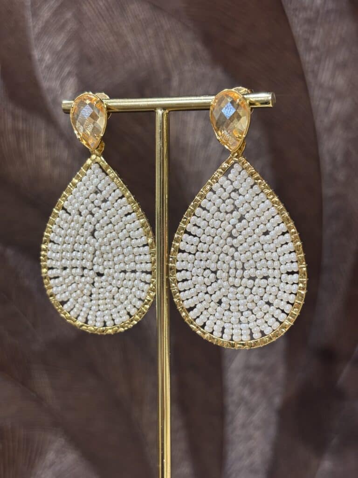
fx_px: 717
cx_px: 179
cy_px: 239
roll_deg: -0.3
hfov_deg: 28.0
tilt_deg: -7.2
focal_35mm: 52
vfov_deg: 36.8
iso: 40
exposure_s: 1/100
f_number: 1.6
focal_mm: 5.96
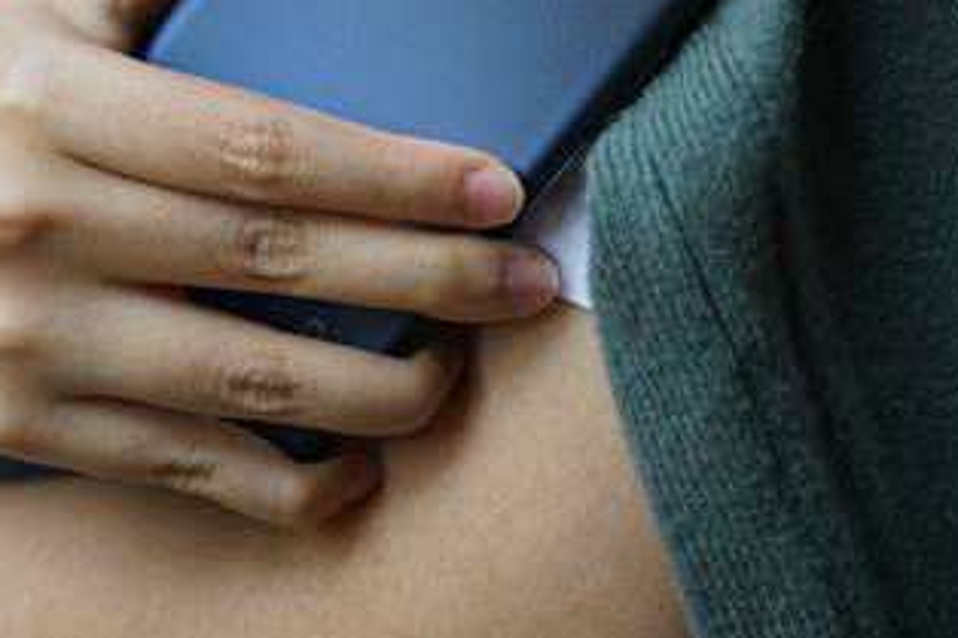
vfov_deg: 8.9
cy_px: -89
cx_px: 464
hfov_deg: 13.4
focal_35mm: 153
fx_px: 4069
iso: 200
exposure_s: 1/400
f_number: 3.5
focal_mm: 60
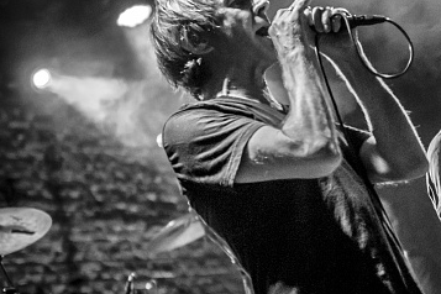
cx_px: 400
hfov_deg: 18.9
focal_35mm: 106
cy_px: 172
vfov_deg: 12.9
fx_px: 1299
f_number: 1.4
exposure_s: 1/100
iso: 4000
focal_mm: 35
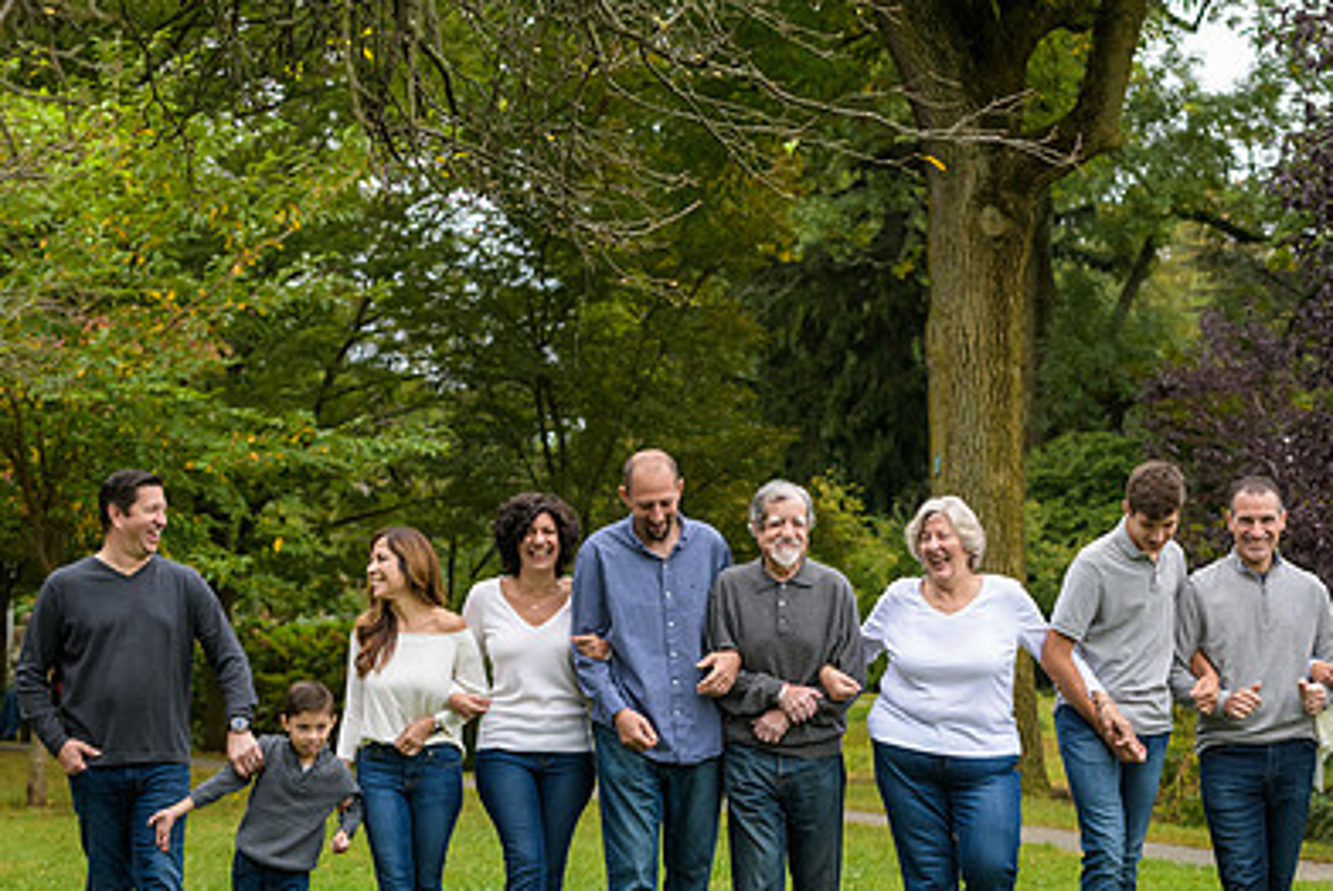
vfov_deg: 12.3
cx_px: 829
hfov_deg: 18.4
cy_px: 631
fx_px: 4113
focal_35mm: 111
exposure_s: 1/400
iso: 500
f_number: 5
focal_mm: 70
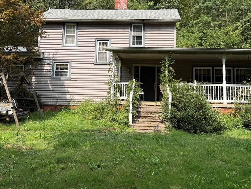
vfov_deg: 42.6
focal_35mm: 33
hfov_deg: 55.3
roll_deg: -1.2
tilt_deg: +6.6
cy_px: 70
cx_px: 132
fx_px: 239
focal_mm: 6.76
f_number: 1.78
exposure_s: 1/2370
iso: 80
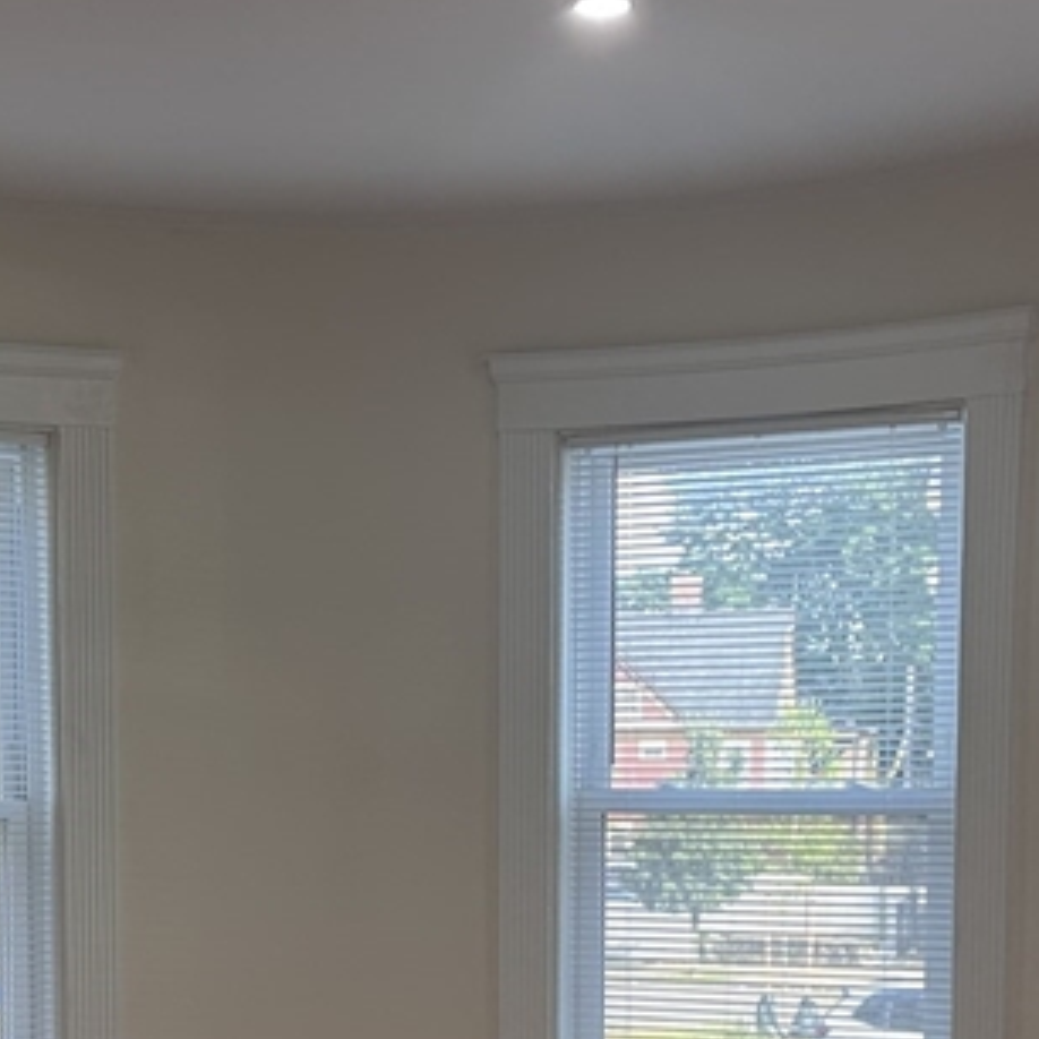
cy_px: 954
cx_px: 363
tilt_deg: -4.6
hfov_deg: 24.2
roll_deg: +0.1
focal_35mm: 71
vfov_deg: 23.6
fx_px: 2411
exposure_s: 1/120
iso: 80
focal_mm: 6.86
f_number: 1.78
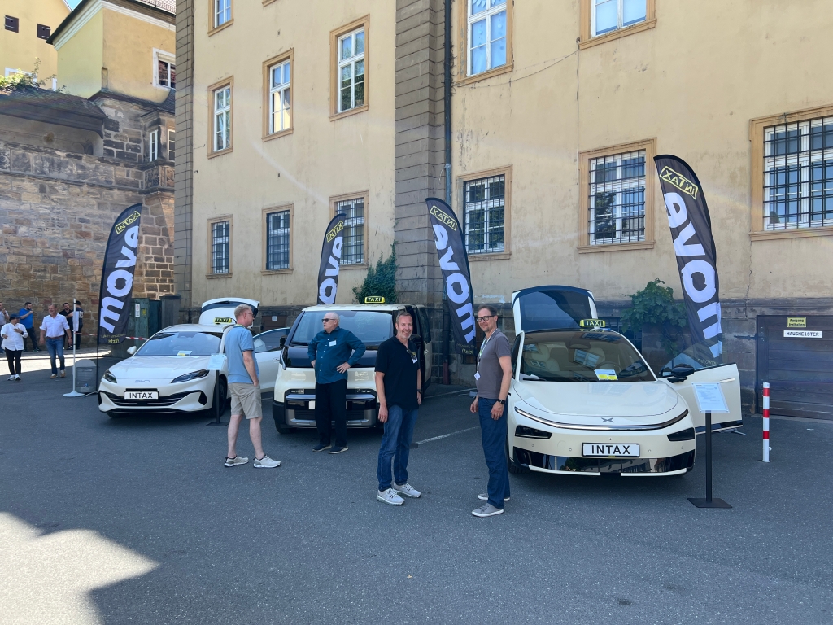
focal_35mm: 26
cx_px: 416
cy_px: 312
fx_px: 626
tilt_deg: +1.7
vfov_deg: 53.1
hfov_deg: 67.3
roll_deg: -0.2
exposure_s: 1/803
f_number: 1.5
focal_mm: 5.7
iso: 50
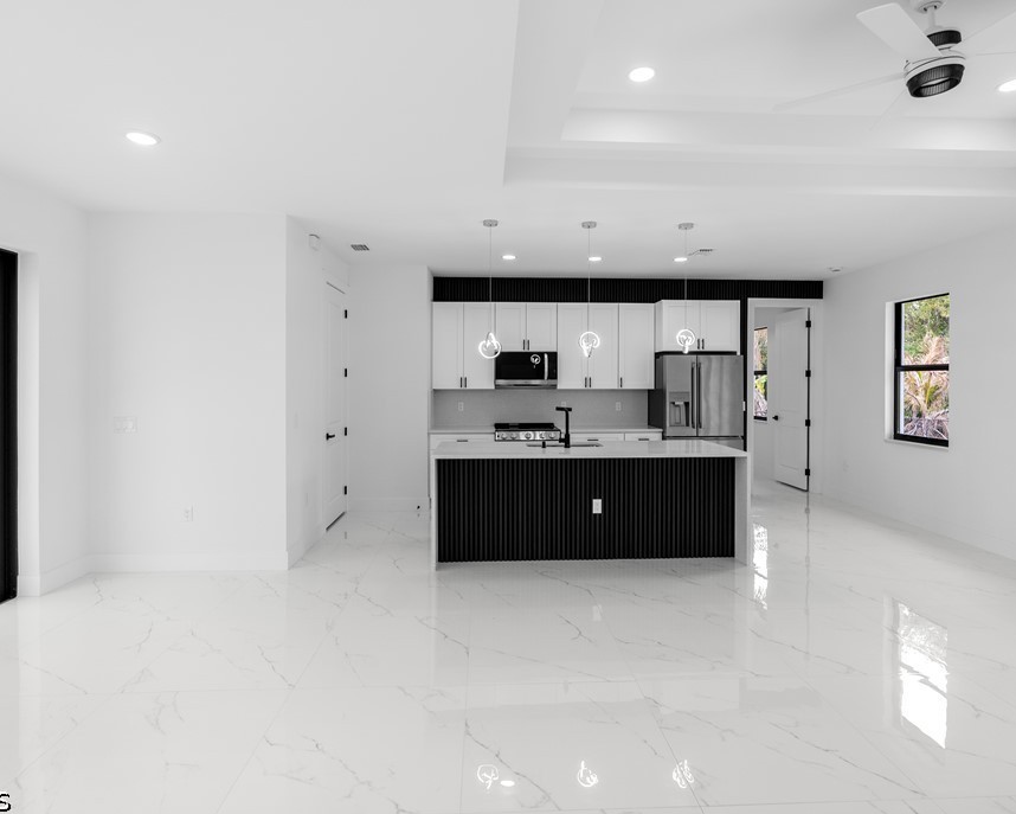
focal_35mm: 19
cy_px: 391
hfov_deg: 83.3
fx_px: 572
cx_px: 510
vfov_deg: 70.9
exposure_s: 1/160
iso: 200
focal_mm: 16
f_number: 4
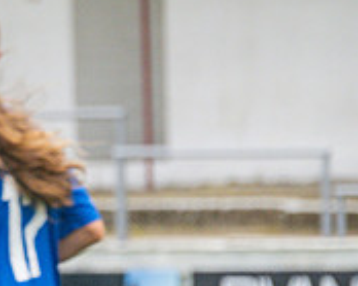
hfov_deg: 1.2
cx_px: -359
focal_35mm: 1559
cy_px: 260
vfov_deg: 1.0
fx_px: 16509
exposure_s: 1/1000
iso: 560
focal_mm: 300
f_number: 4
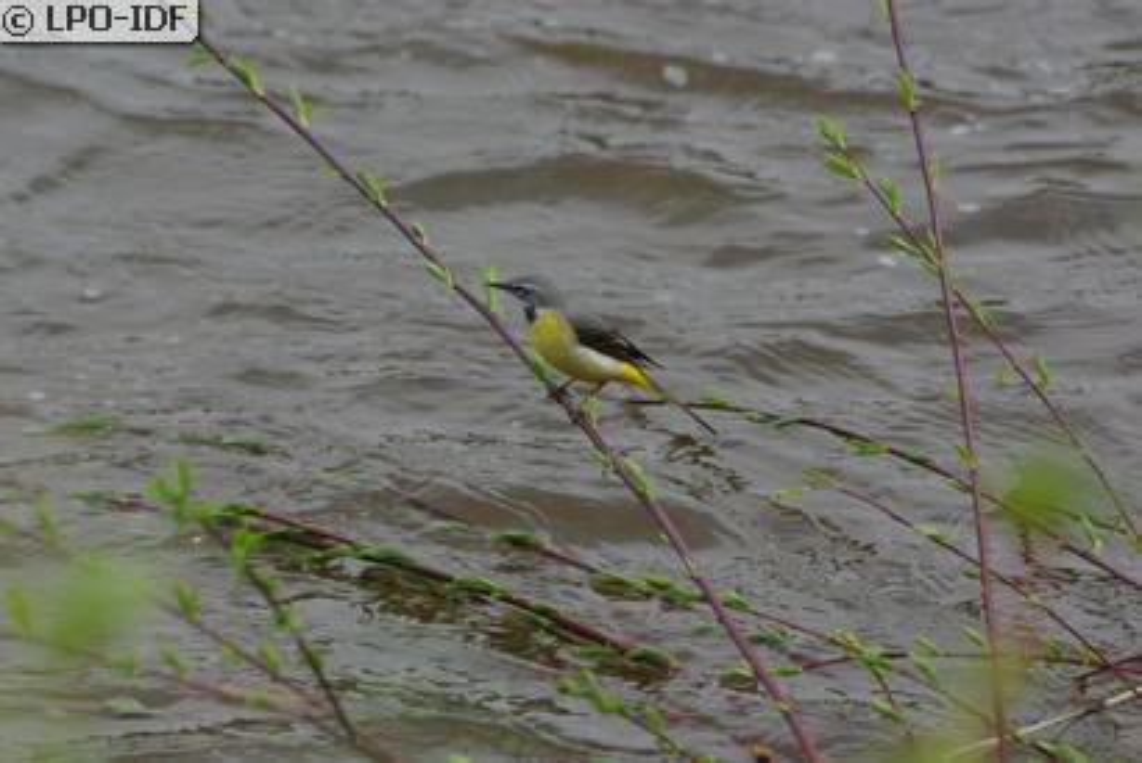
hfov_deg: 4.6
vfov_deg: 3.1
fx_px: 14285
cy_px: 382
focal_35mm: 450
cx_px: 571
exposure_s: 1/750
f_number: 8
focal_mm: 300
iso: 400
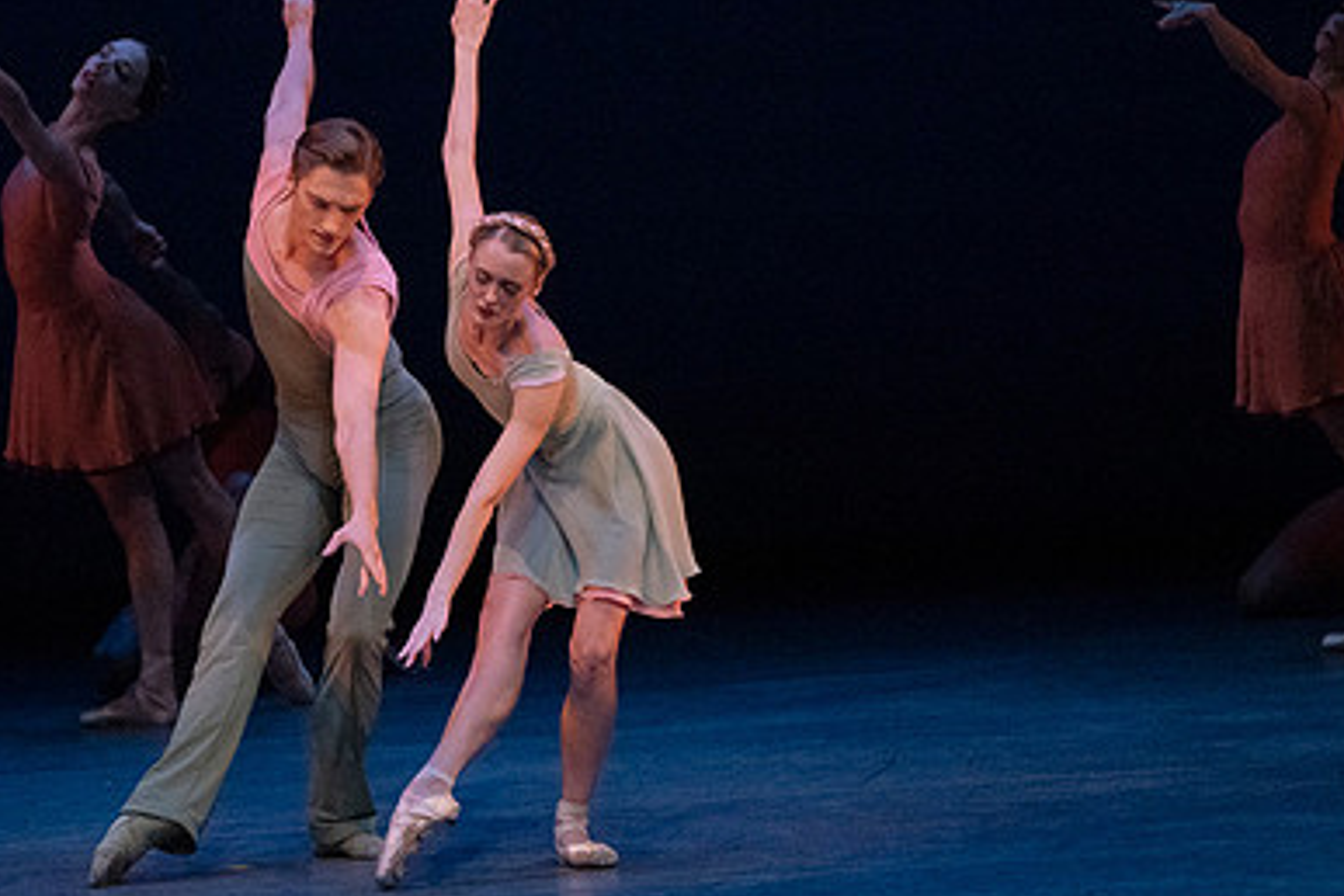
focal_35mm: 508
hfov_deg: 4.1
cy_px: 359
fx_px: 18964
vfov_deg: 2.7
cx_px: 504
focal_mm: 339
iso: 16000
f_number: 7.1
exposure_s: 1/400
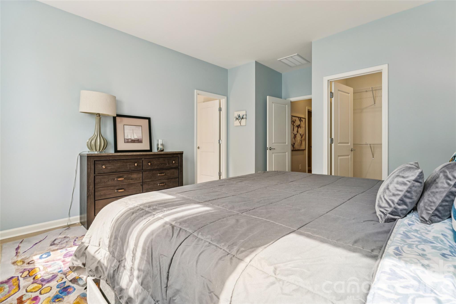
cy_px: 152
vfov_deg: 72.0
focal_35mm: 16
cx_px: 228
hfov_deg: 95.0
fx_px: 209
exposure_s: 1/6
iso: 100
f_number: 13
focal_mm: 16.5
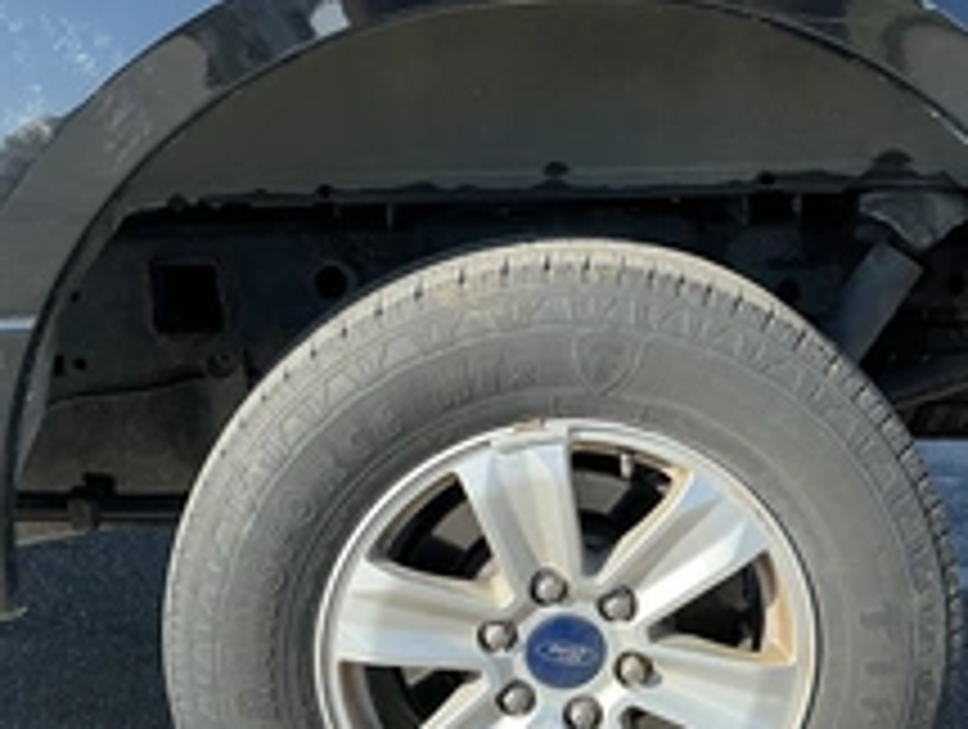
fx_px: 1457
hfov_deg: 36.7
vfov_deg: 27.8
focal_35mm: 52
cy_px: 531
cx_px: 536
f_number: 1.8
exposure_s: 1/683
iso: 25
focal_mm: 3
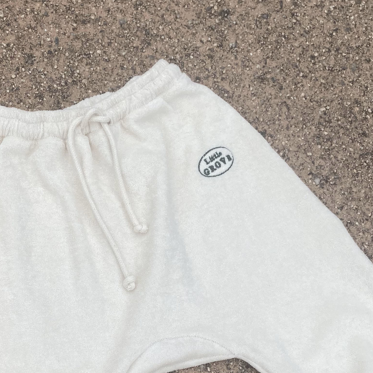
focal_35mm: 60
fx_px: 731
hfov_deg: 28.5
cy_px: 326
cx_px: 140
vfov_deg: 27.7
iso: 32
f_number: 1.8
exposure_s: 1/752
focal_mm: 4.25
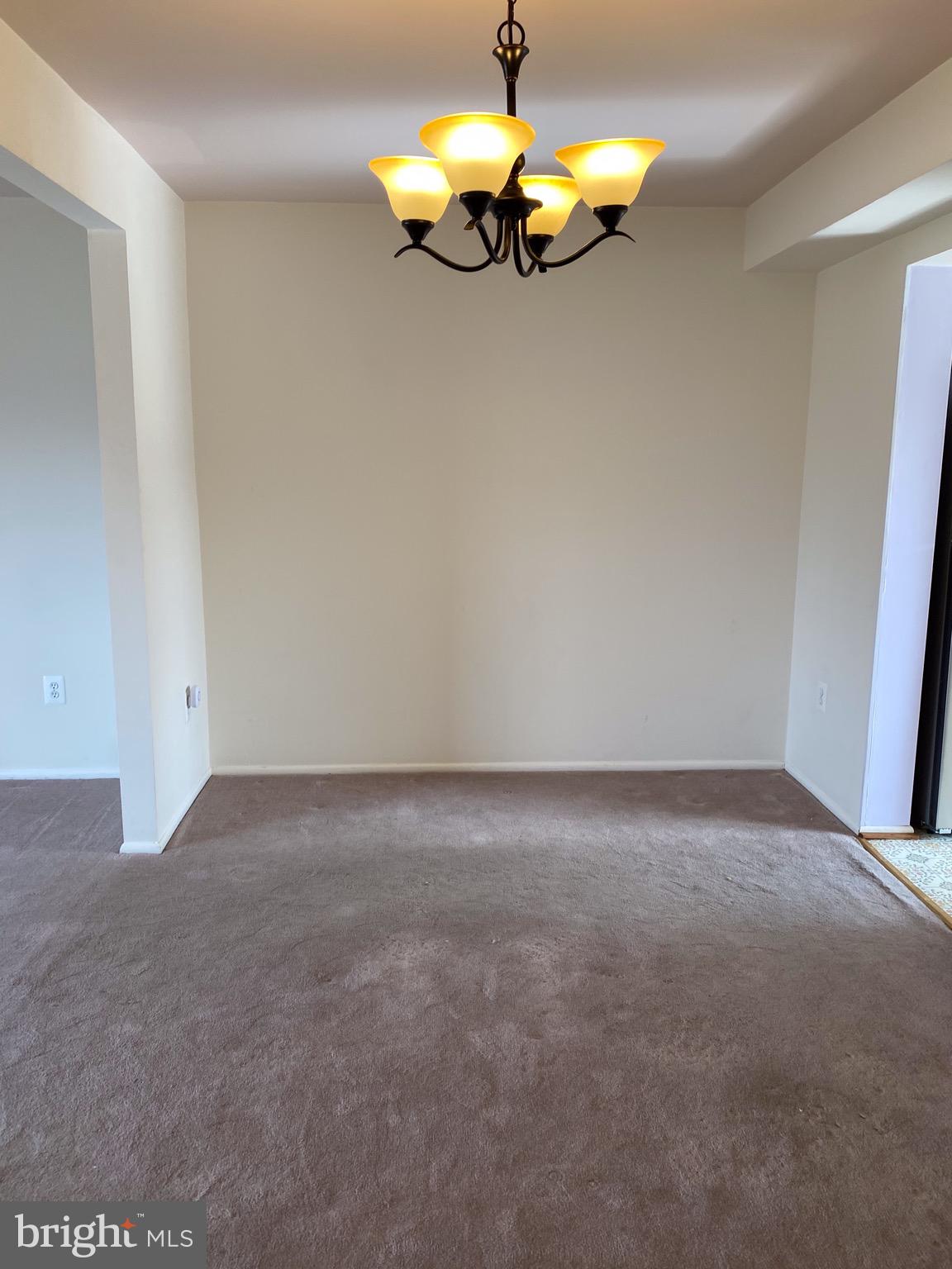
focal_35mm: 26
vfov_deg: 67.3
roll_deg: -0.1
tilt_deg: -9.7
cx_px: 476
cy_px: 634
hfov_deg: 53.1
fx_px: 953
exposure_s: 1/120
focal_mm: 4.25
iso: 64
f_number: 1.8
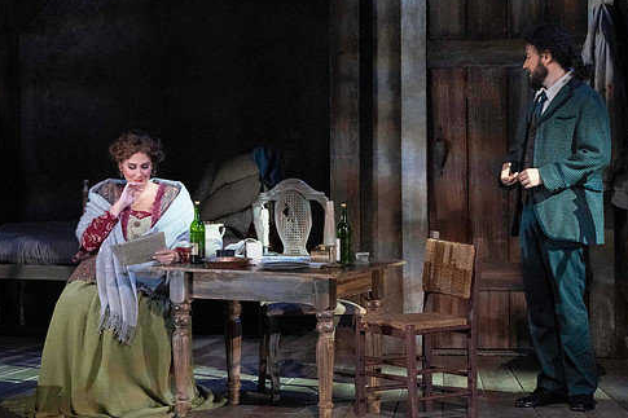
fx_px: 7202
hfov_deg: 5.0
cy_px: 203
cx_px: 277
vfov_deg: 3.3
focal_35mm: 413
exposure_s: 1/320
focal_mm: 345
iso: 16000
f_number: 9
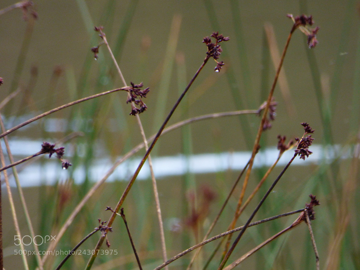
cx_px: 180
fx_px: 12480
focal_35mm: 1200
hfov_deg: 1.7
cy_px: 135
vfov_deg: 1.2
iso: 400
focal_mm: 215
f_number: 8
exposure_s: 1/100
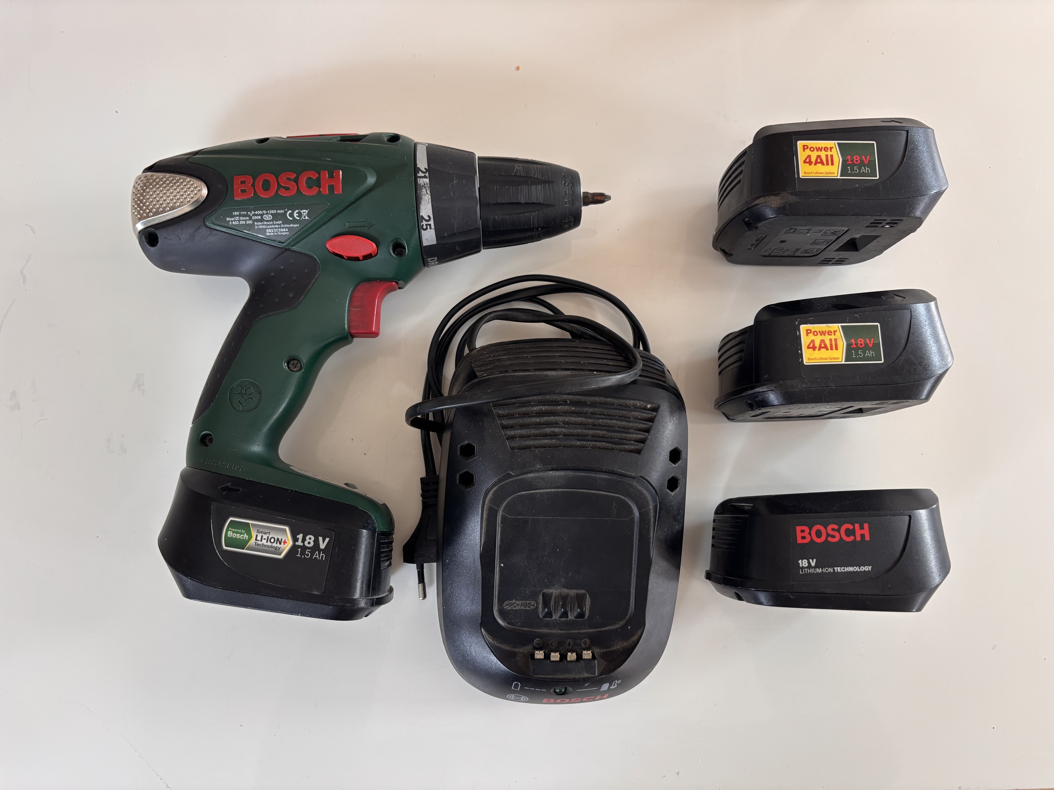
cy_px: 395
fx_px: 792
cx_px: 527
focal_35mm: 26
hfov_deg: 67.3
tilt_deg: -84.5
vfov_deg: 53.1
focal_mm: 5.96
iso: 125
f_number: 1.6
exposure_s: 1/99
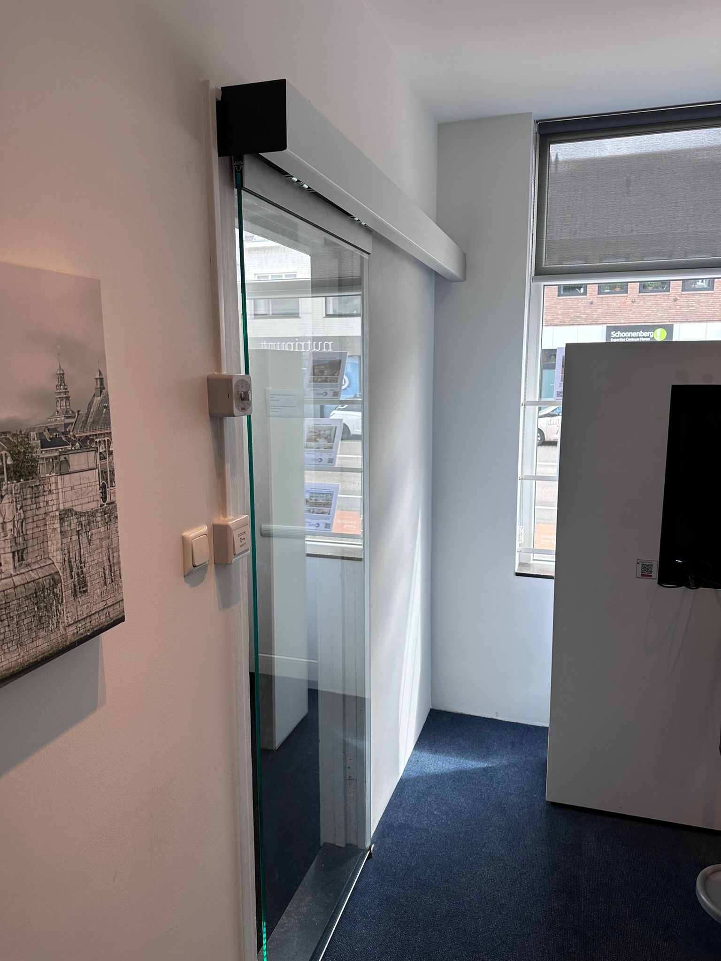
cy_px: 480
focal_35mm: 24
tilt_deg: -9.0
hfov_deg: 56.8
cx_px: 360
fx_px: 667
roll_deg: -0.2
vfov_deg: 71.6
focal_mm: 6.86
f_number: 1.78
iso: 64
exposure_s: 1/215
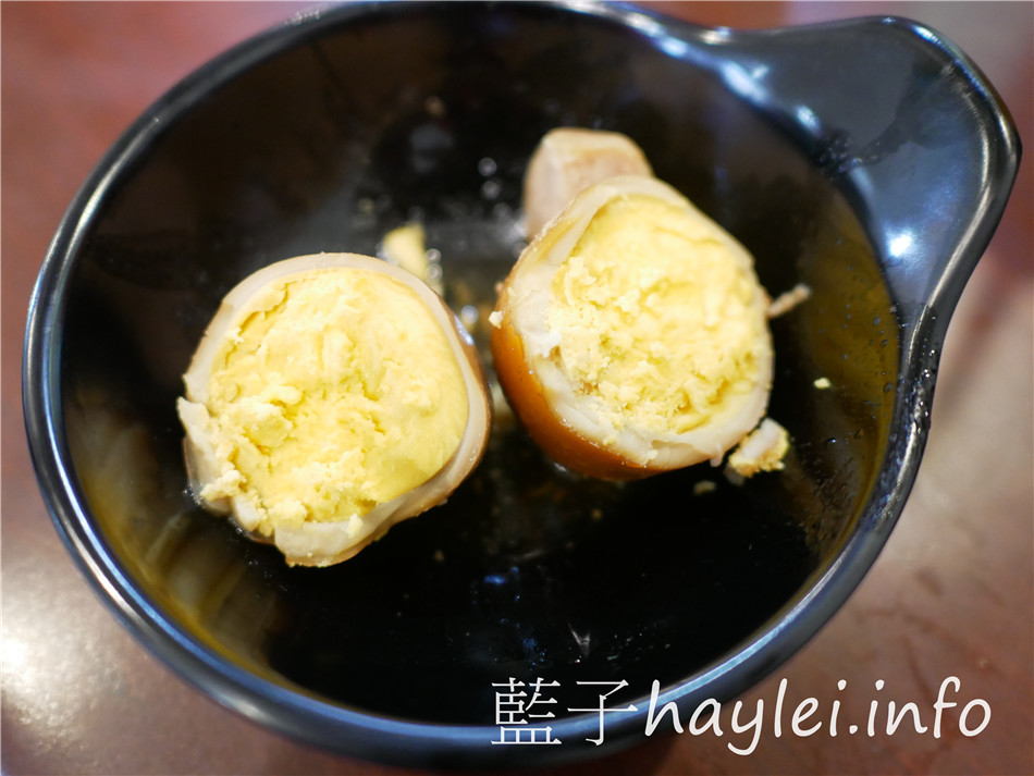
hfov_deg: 60.0
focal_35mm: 30
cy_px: 388
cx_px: 517
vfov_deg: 46.8
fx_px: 896
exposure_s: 1/60
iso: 1600
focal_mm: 15
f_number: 1.7
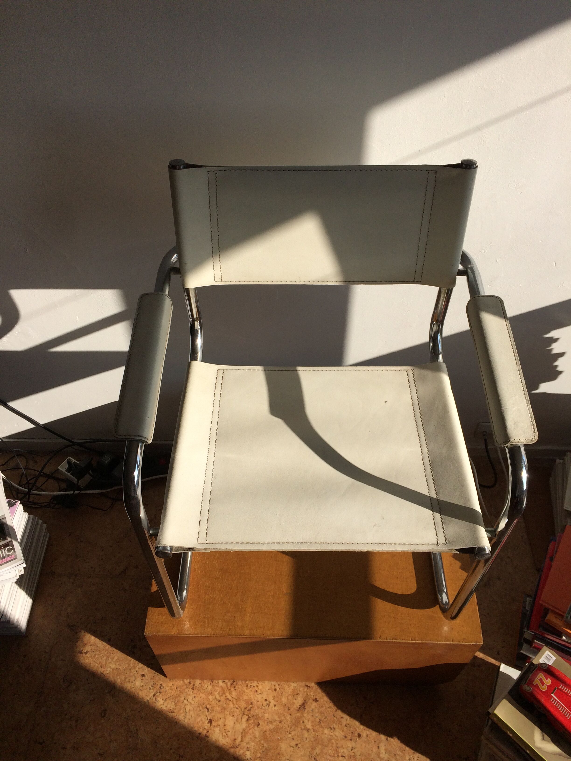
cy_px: 380
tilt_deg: -53.8
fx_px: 638
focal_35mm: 29
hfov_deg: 48.2
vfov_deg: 61.7
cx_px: 286
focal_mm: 4.15
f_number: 2.2
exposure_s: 1/2564
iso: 32
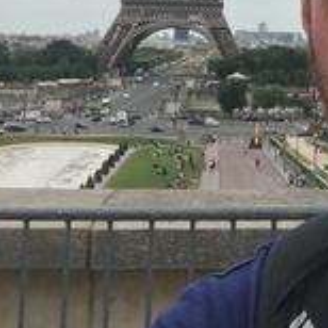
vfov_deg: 22.9
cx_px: 300
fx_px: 761
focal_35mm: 71
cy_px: -30
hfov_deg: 23.6
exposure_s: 1/903
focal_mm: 2.65
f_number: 2.2
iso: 32
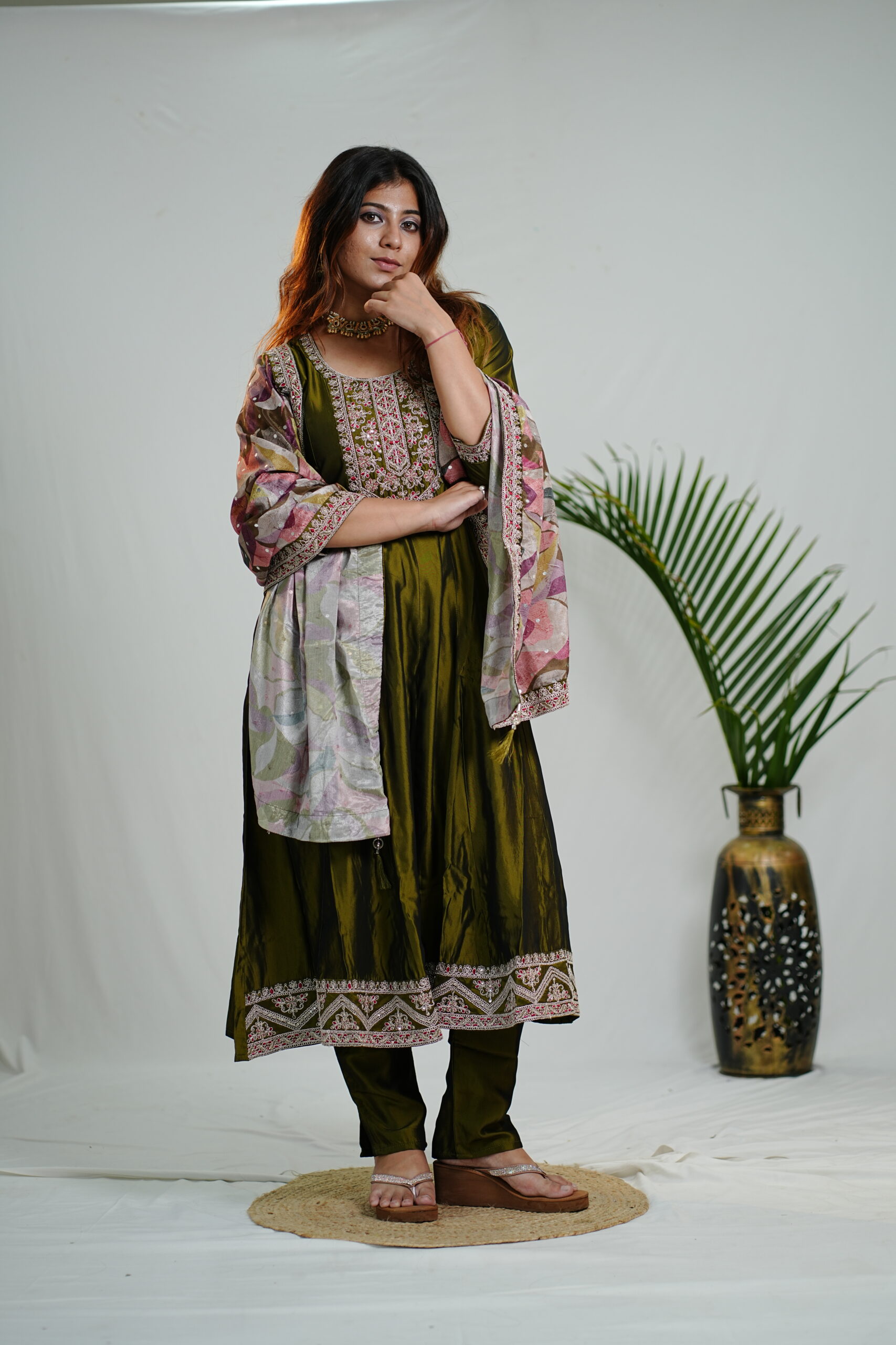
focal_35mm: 85
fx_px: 3173
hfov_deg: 16.1
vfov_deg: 23.9
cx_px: 448
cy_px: 672
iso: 250
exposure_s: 1/160
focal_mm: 85
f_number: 2.5
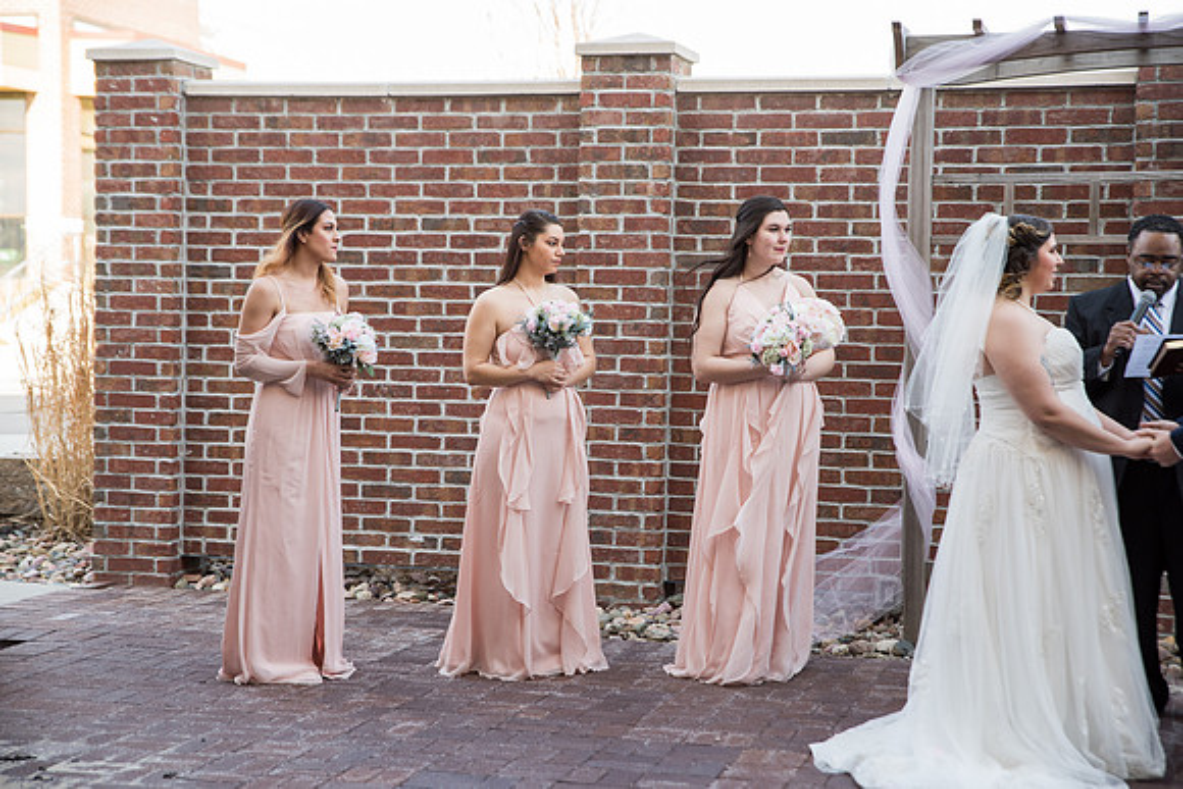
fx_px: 2038
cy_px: 394
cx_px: 592
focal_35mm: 62
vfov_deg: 21.9
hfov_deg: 32.4
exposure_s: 1/200
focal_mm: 62
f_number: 3.5
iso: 250
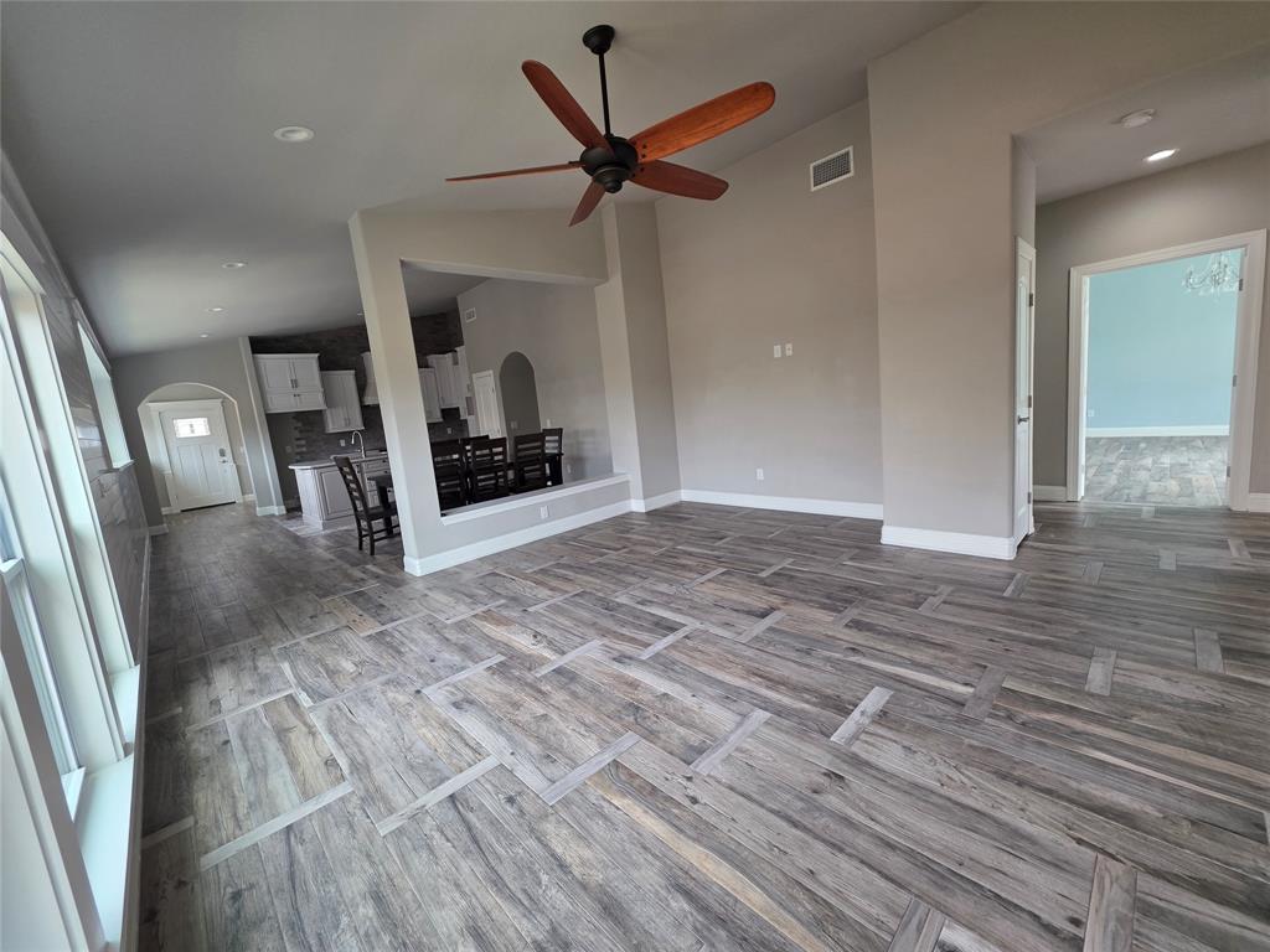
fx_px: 477
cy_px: 476
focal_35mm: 13
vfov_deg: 89.9
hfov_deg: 106.2
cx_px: 635
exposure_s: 1/120
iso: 125
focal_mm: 2.2
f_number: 1.9
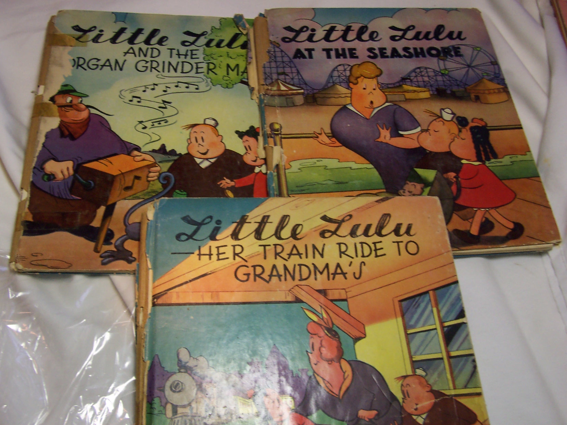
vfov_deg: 38.7
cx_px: 284
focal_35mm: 37
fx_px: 606
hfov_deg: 50.1
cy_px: 212
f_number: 2.8
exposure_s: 1/45
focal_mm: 5.6
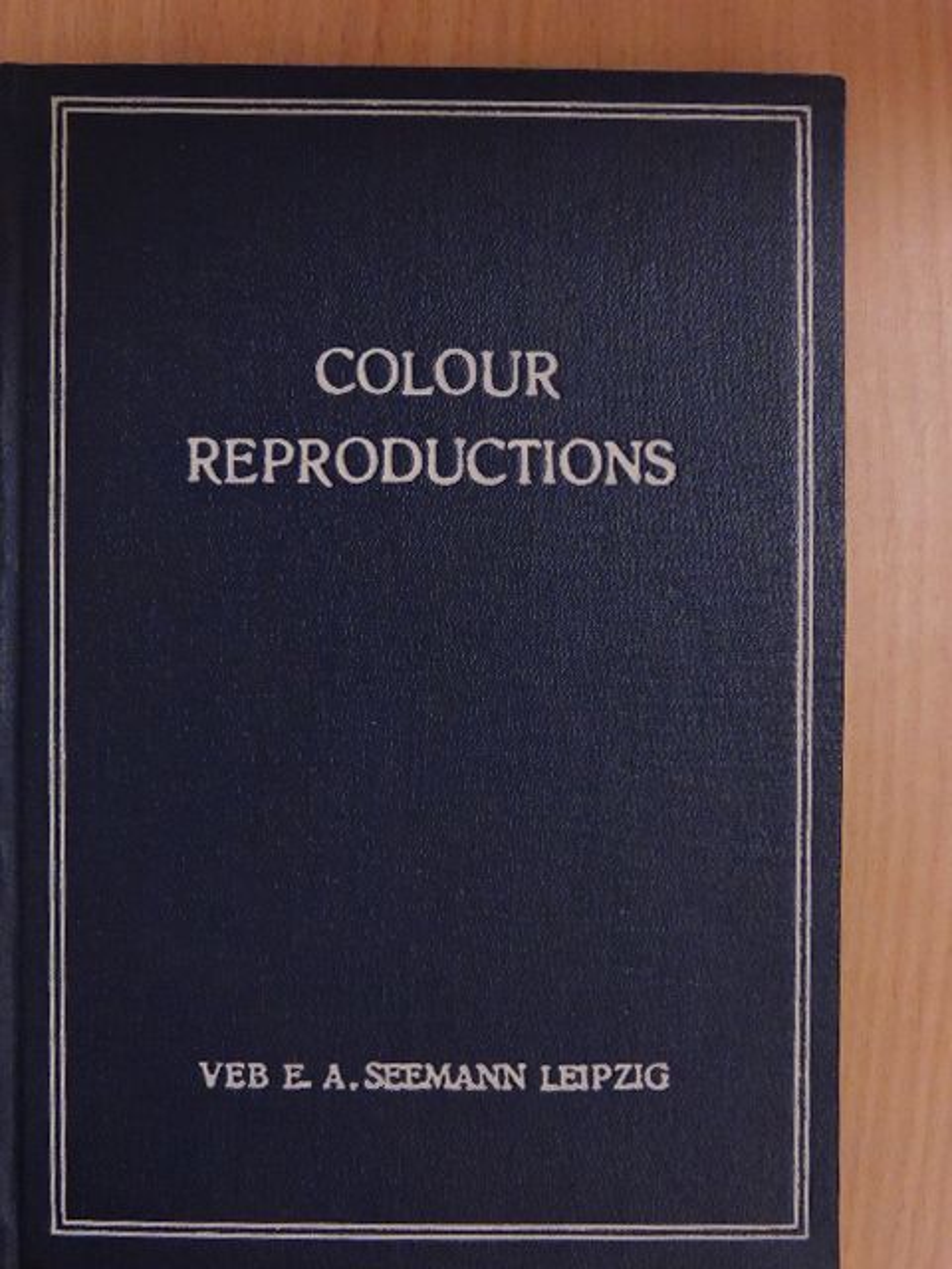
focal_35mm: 40
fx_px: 1467
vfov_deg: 46.8
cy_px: 634
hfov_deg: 36.0
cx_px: 476
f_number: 3.8
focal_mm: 7.2
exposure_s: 1/100
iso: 1600
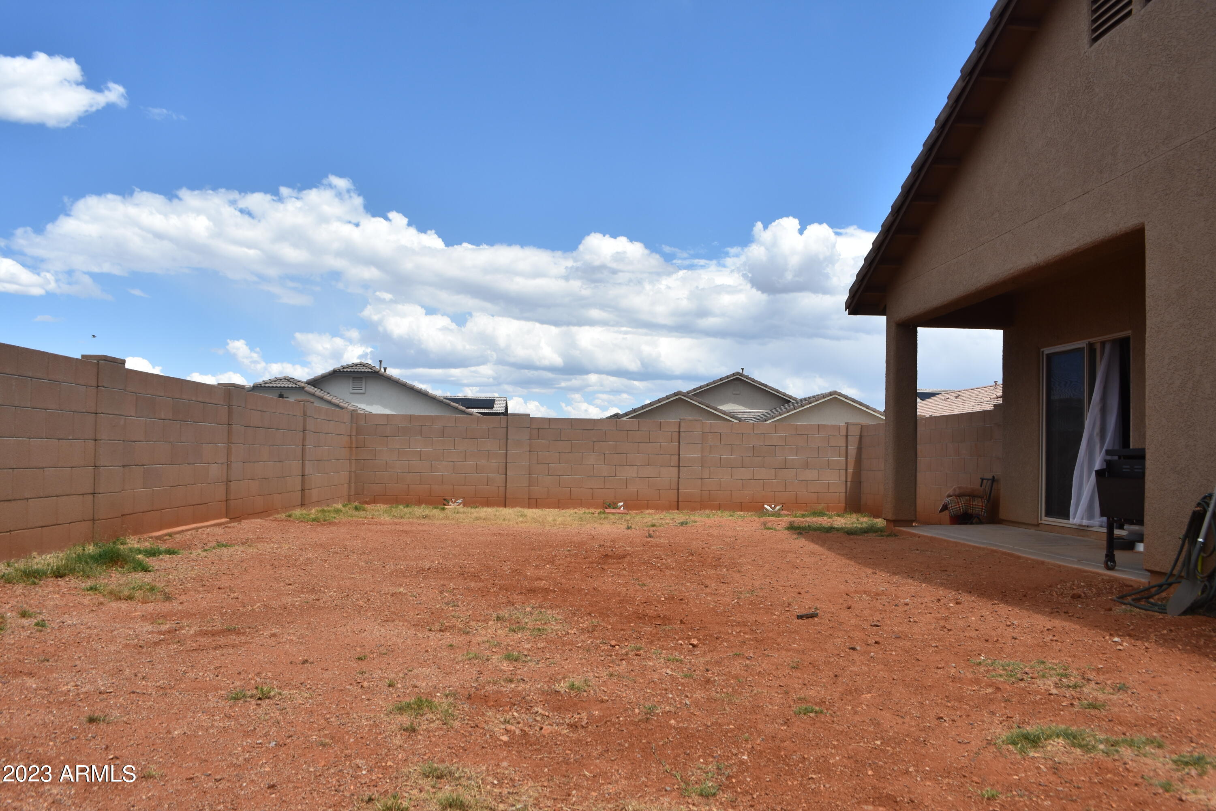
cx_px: 608
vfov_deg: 47.9
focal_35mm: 27
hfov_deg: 67.4
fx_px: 912
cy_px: 406
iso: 140
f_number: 8
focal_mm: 18
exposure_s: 1/500
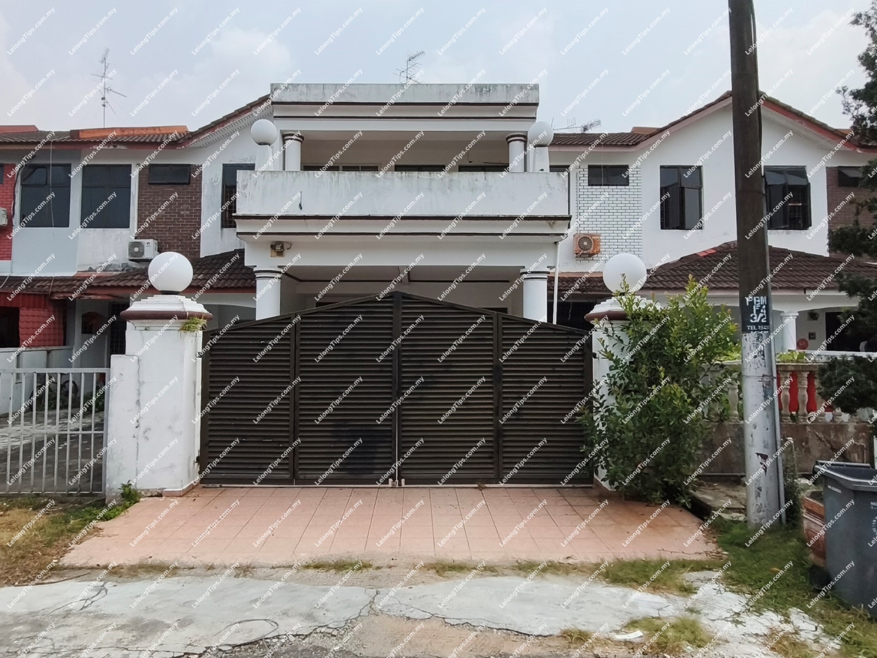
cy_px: 329
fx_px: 380
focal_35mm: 15
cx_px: 438
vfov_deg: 81.8
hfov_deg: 98.2
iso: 50
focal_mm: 1.67
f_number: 2.2
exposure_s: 1/3178
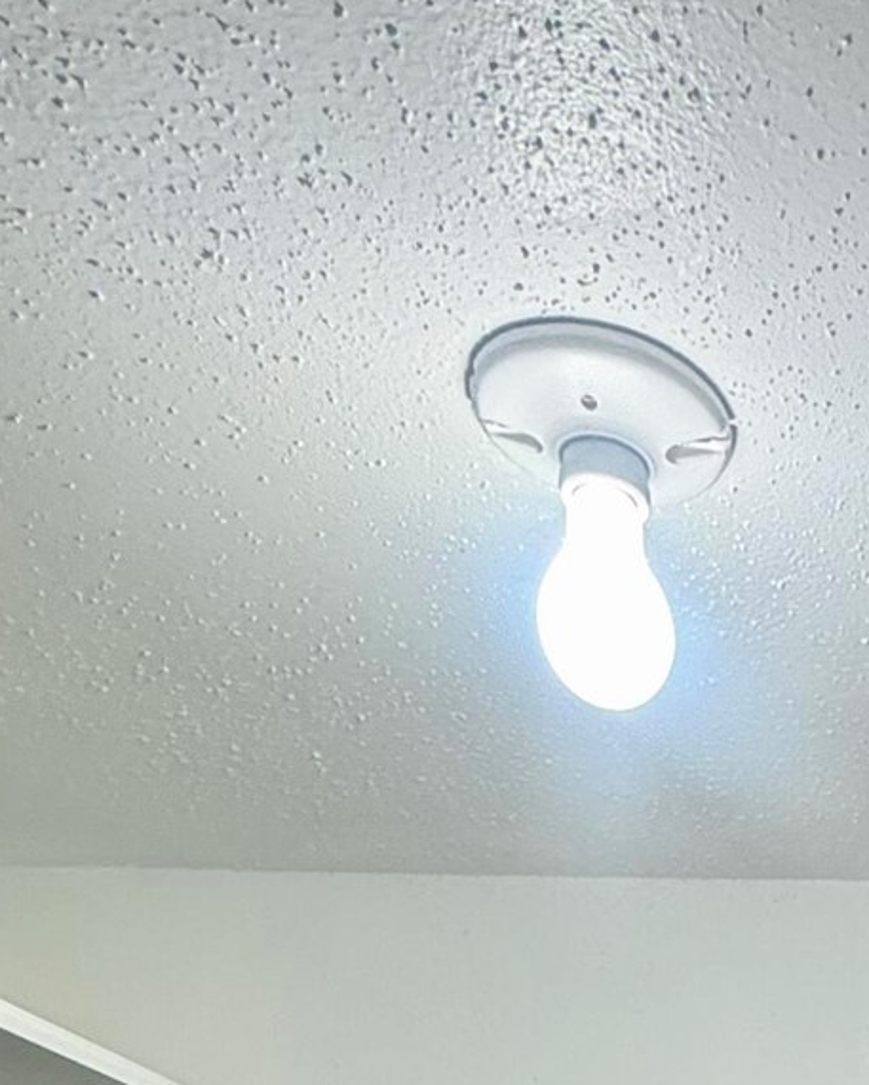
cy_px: 1784
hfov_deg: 27.1
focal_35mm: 49
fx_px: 1575
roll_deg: +0.9
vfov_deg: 24.6
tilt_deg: -12.7
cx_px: 1057
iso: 125
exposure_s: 1/120
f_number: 2.2
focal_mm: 2.22
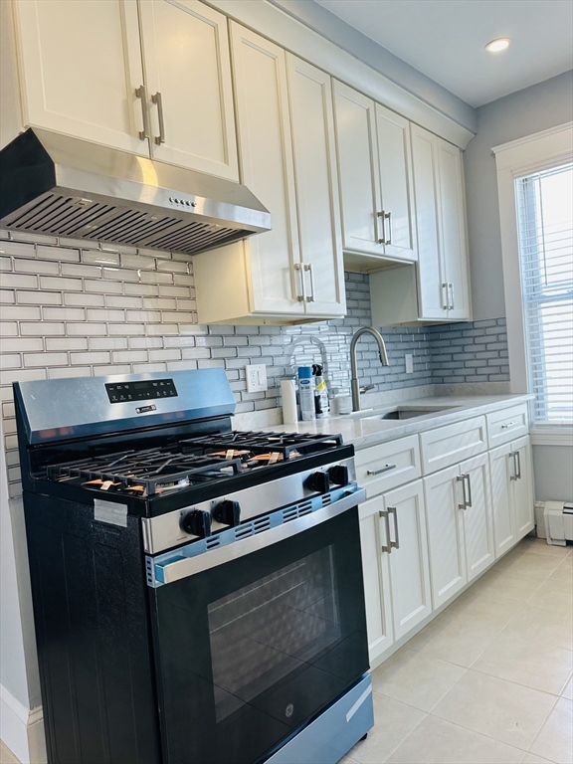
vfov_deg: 71.6
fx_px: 530
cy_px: 382
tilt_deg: -1.8
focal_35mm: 24
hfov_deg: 56.8
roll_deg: +4.0
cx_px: 286
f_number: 1.78
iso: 64
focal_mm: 6.86
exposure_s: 1/154
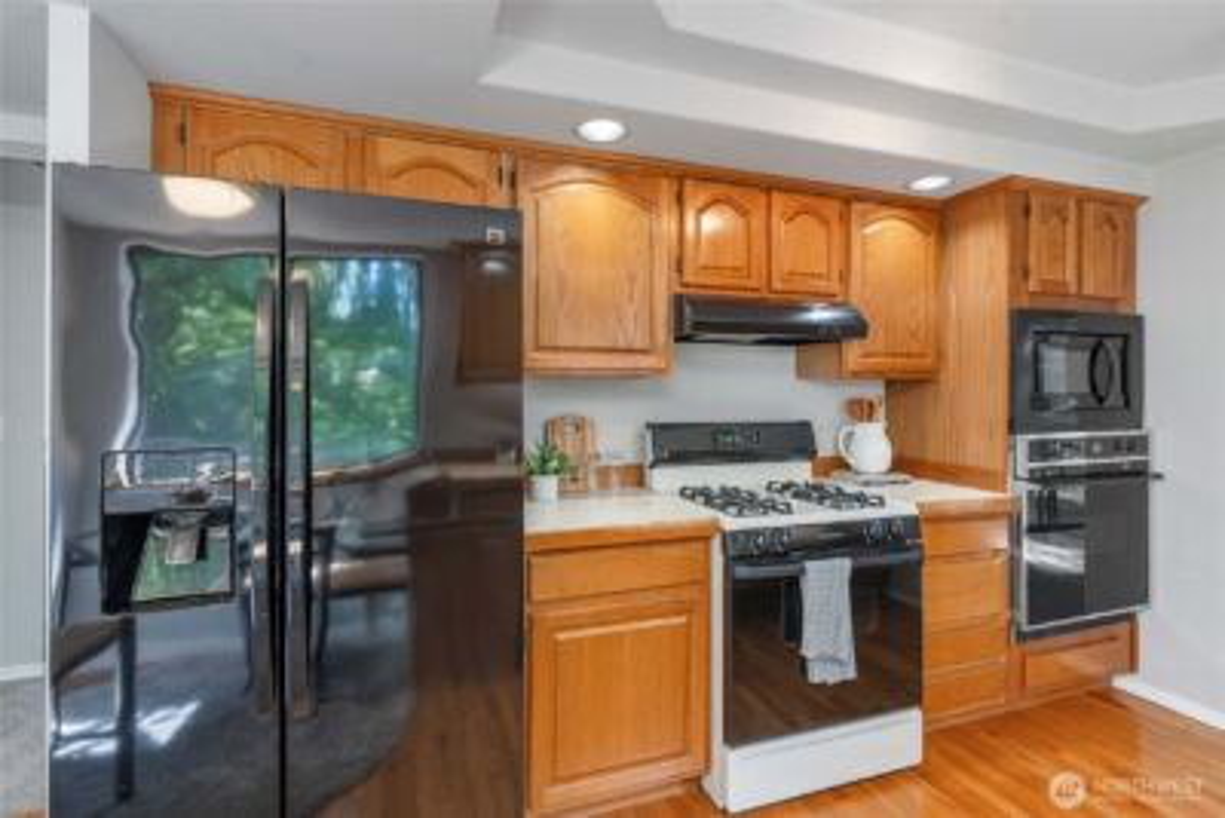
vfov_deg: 73.8
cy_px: 409
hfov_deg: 96.7
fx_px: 545
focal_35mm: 16
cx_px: 612
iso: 1000
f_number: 7.1
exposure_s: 1/4
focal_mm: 16
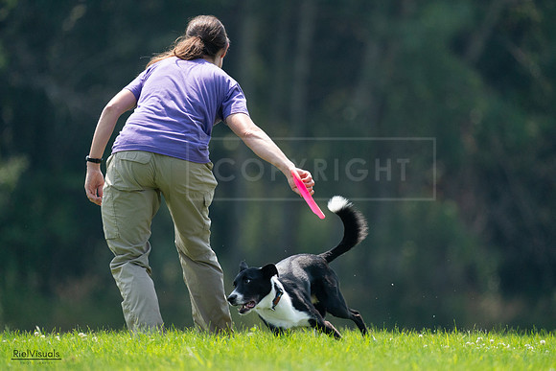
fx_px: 9268
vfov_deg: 2.3
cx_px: 278
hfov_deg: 3.4
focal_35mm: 600
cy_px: 186
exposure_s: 1/4000
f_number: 6.3
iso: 2500
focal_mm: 600
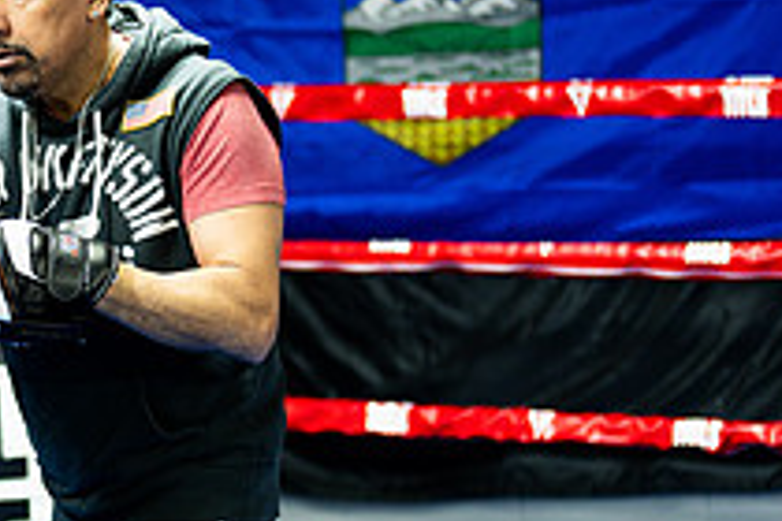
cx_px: -26
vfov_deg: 9.9
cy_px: 404
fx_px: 2997
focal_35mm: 138
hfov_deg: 14.6
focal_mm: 50
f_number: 1.4
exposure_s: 1/250
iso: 500
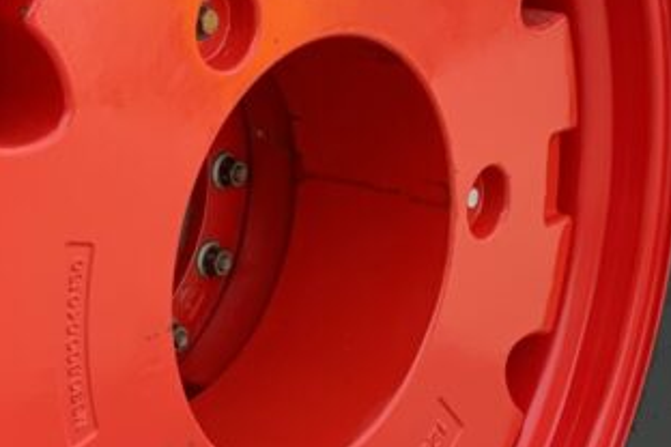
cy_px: 247
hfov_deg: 20.6
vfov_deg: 13.8
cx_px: 323
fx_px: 1845
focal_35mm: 99
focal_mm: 3
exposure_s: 1/297
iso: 16
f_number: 1.8
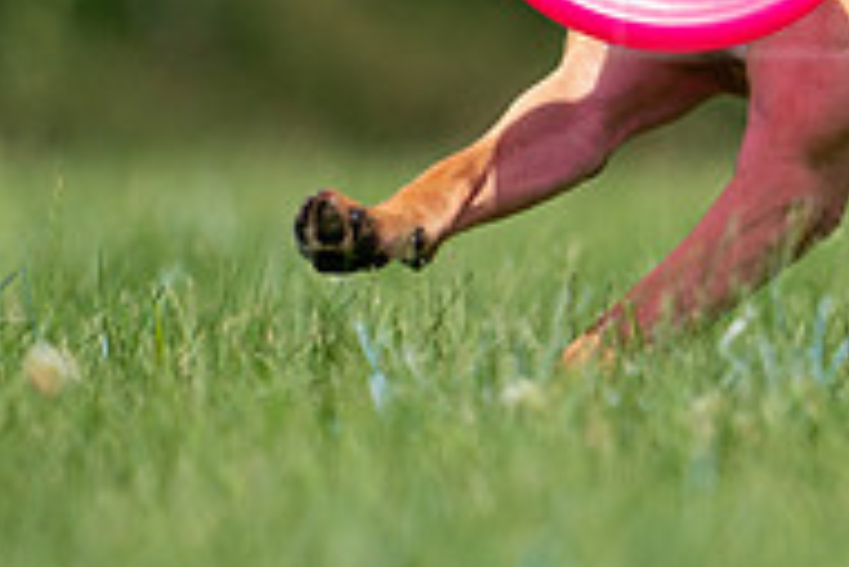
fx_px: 43284
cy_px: -11
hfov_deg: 1.1
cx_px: 1041
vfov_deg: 0.8
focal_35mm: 1834
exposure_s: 1/4000
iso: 800
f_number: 6.3
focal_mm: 600
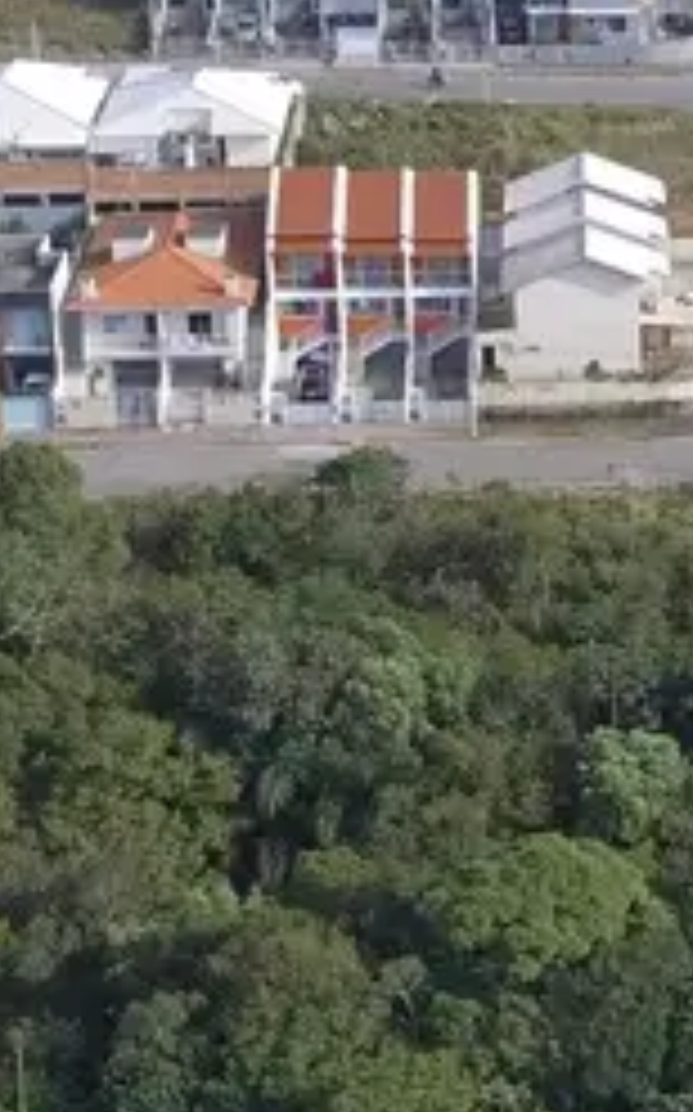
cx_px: 896
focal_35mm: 110
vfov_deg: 18.9
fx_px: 3330
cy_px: 477
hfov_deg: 11.6
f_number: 2.8
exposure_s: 1/561
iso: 100
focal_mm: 3.61
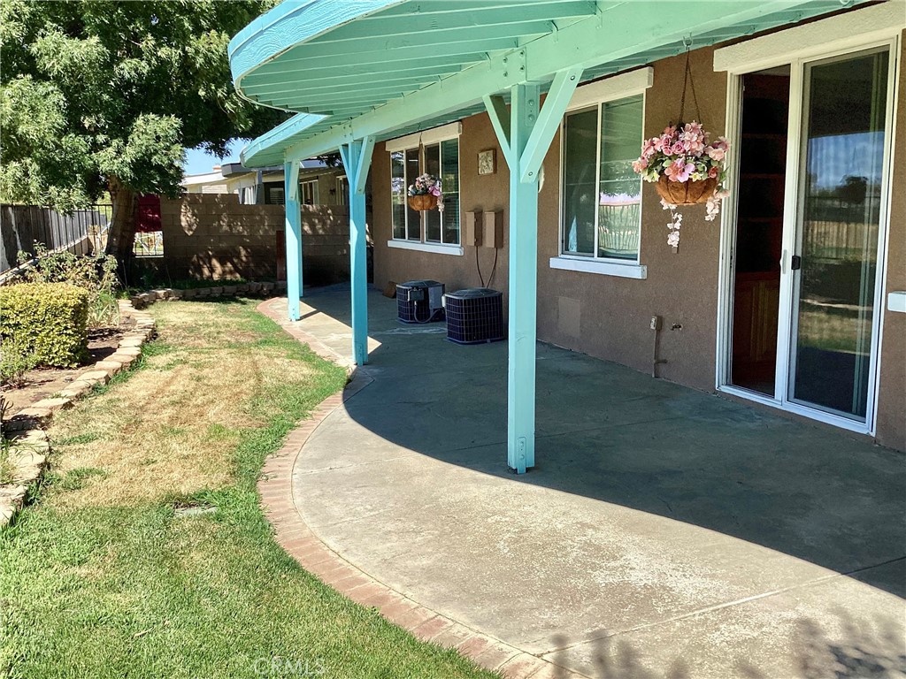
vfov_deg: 45.4
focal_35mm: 31
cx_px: 453
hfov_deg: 58.4
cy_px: 340
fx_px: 811
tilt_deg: -9.4
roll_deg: -0.8
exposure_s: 1/886
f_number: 2.4
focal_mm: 3.3
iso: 25
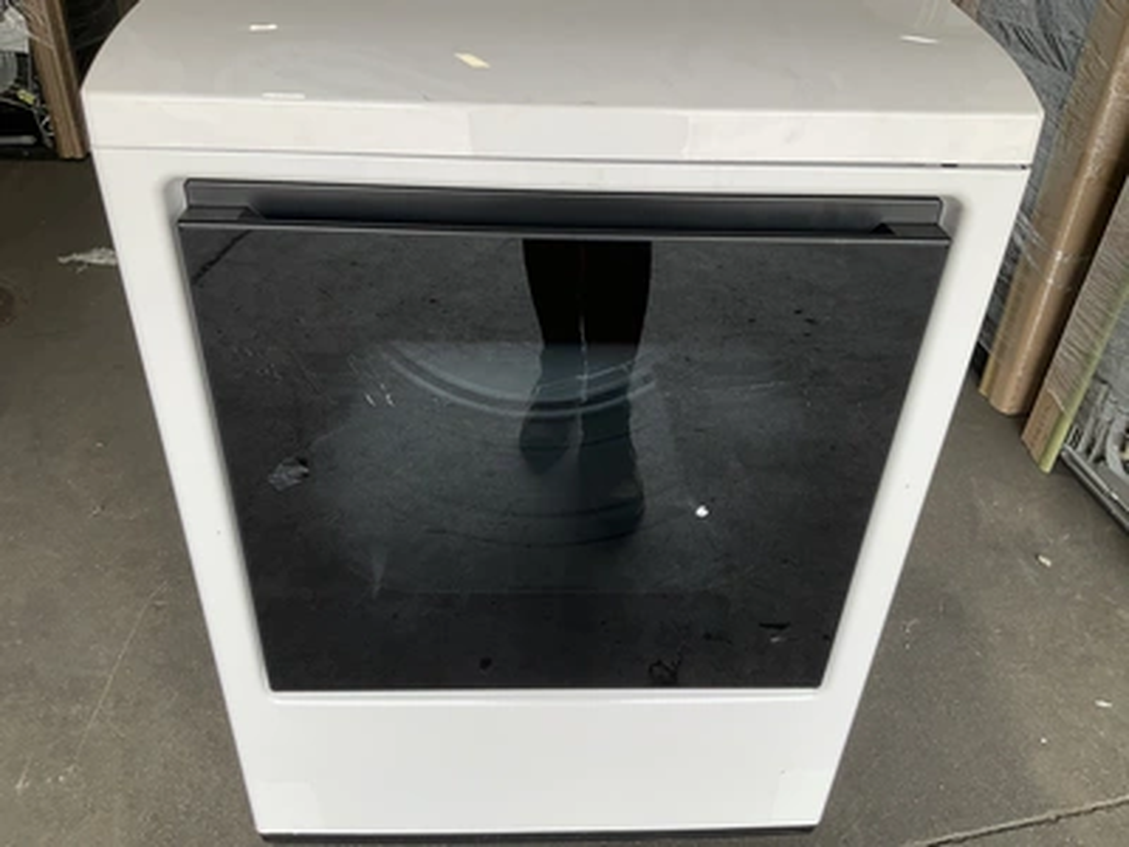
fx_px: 946
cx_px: 564
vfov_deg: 48.2
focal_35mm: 29
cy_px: 424
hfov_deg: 61.7
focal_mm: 3
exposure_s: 1/122
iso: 16
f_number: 1.8
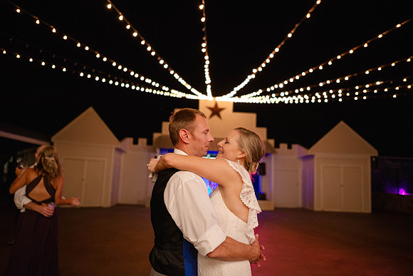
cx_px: 206
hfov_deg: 73.7
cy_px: 138
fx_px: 275
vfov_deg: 53.2
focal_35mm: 24
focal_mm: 24
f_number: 2
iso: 1600
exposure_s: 1/125
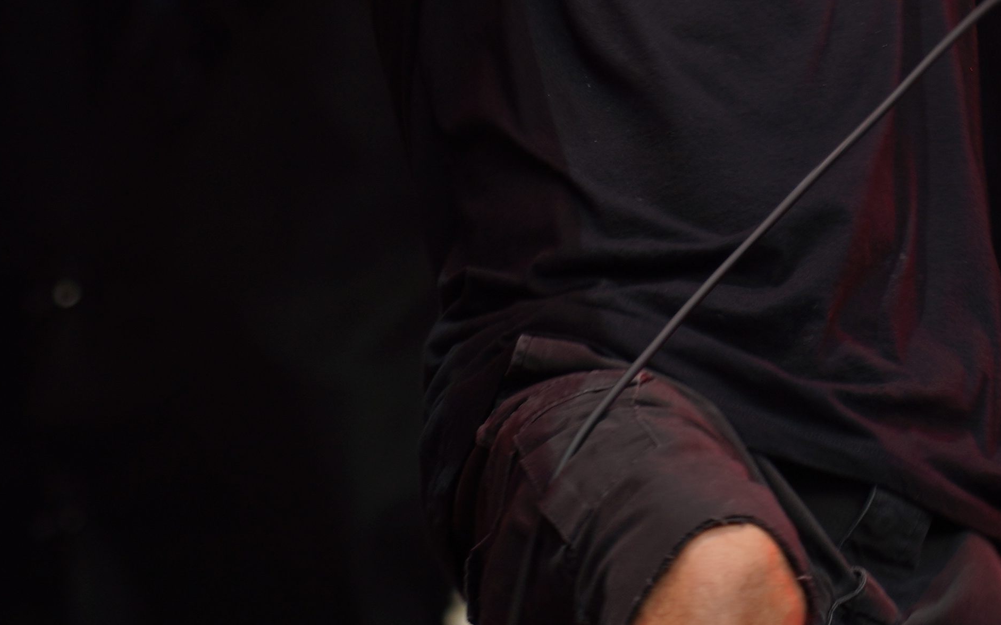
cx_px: 329
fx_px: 9303
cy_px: -307
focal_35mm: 341
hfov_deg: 6.2
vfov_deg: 3.8
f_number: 4
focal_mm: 105
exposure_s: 1/125
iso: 125
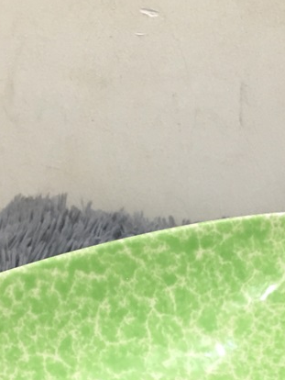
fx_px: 921
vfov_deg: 22.6
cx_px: 148
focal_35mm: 84
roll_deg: -3.1
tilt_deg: -30.0
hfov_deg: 17.6
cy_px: 349
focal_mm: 4.15
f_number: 2.2
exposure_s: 1/33
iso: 125
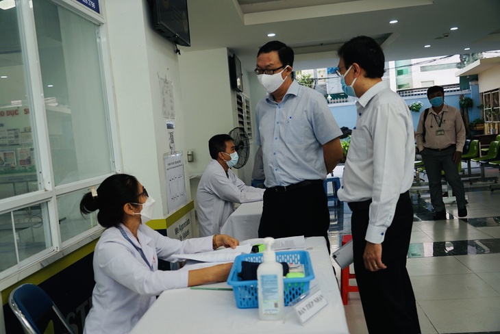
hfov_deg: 53.1
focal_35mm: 36
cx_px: 250
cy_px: 167
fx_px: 500
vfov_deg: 36.9
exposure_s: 1/160
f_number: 4
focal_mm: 36
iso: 200
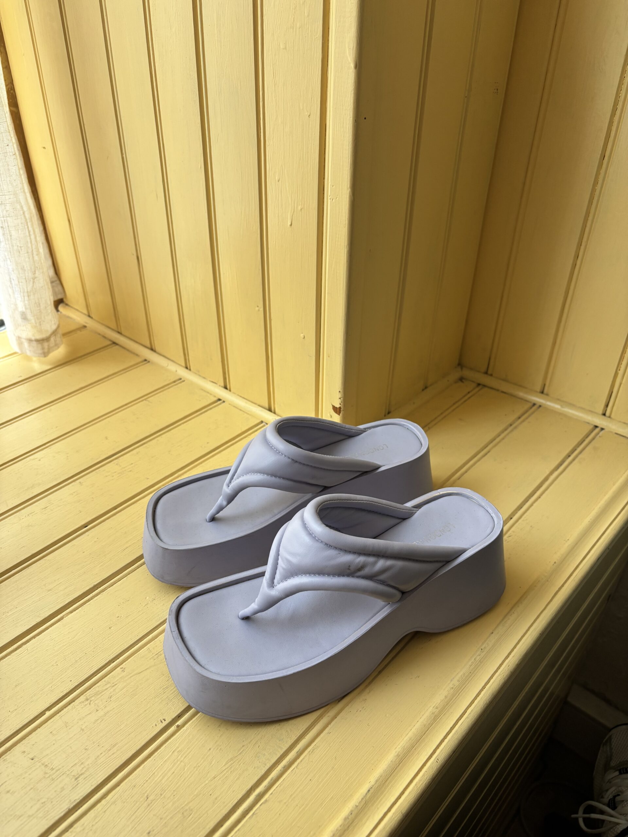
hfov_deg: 53.1
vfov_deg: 67.3
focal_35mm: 26
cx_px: 314
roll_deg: -1.5
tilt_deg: -34.9
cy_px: 418
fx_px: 629
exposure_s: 1/121
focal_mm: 5.96
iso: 125
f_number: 1.6
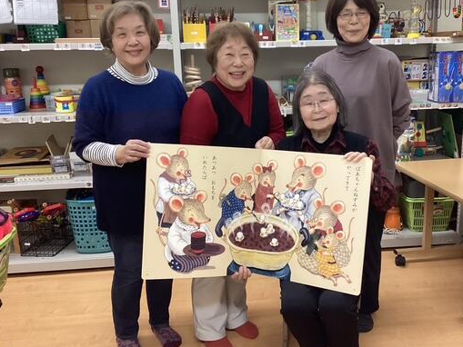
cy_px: 166
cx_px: 271
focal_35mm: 39
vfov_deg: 36.8
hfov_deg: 47.6
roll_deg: +0.6
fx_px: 522
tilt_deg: -13.8
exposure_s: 1/60
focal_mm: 3.3
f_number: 2.4
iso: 250
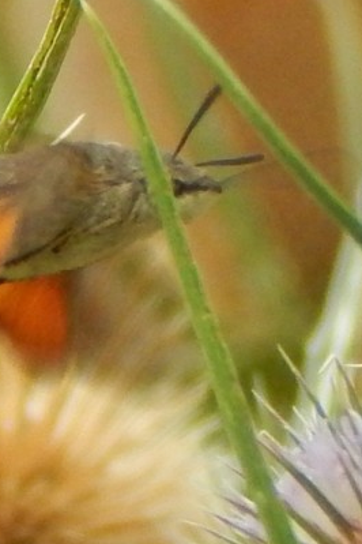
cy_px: 184
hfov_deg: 1.8
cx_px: 59
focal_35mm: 768
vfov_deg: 2.7
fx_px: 11583
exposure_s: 1/250
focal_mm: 62.2
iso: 320
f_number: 5.7
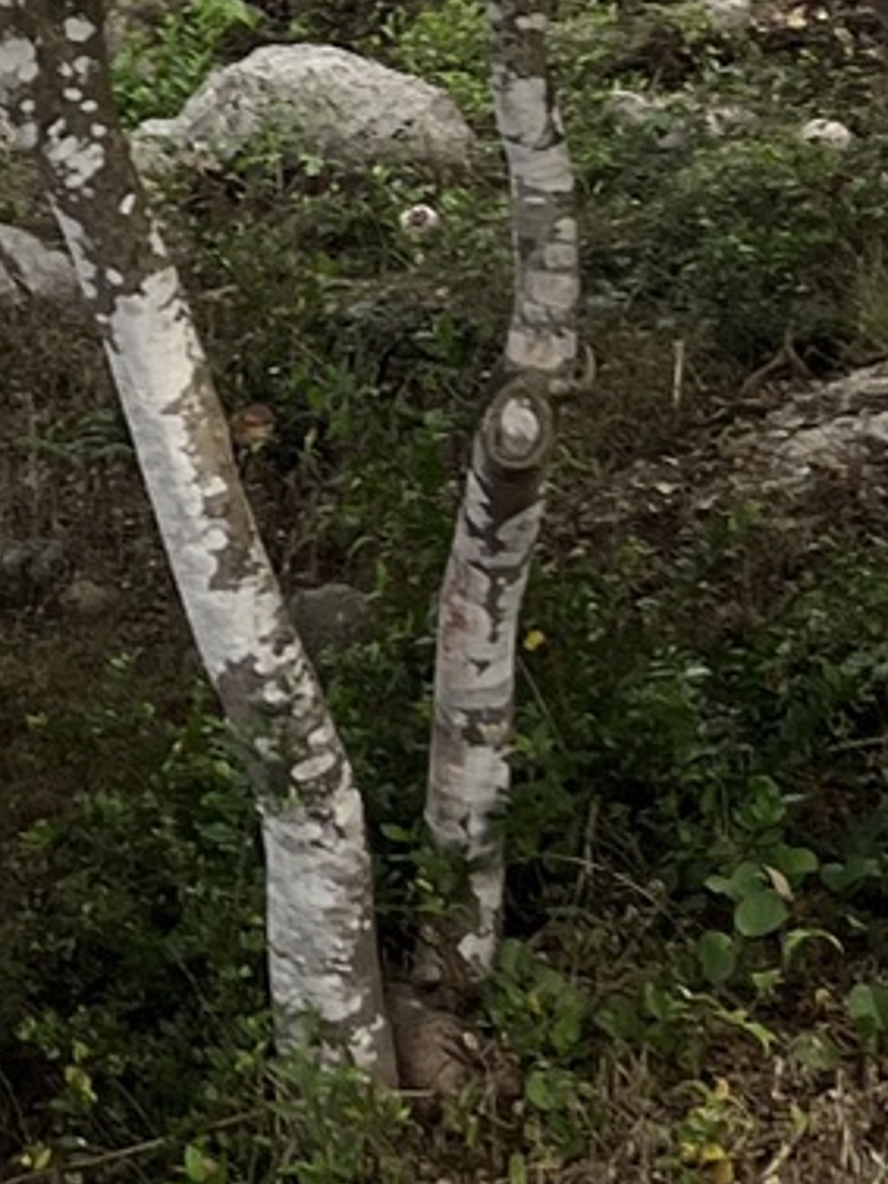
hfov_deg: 9.6
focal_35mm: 138
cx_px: -1186
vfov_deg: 13.4
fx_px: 4717
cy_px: -678
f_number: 1.6
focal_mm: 5.1
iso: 50
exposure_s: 1/2358
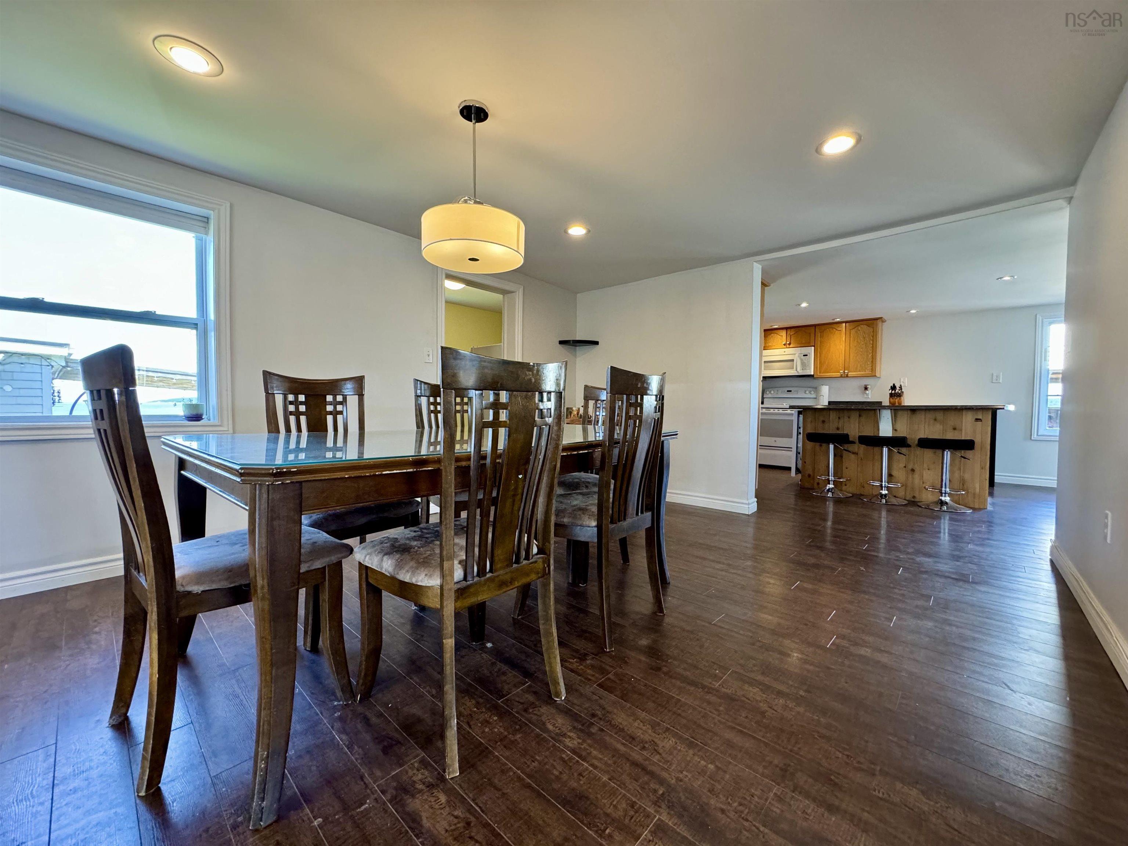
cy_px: 423
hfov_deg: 102.1
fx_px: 456
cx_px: 564
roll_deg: -0.6
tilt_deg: -1.4
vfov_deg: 85.7
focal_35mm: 14
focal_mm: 2.22
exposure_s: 1/120
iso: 320
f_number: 2.2
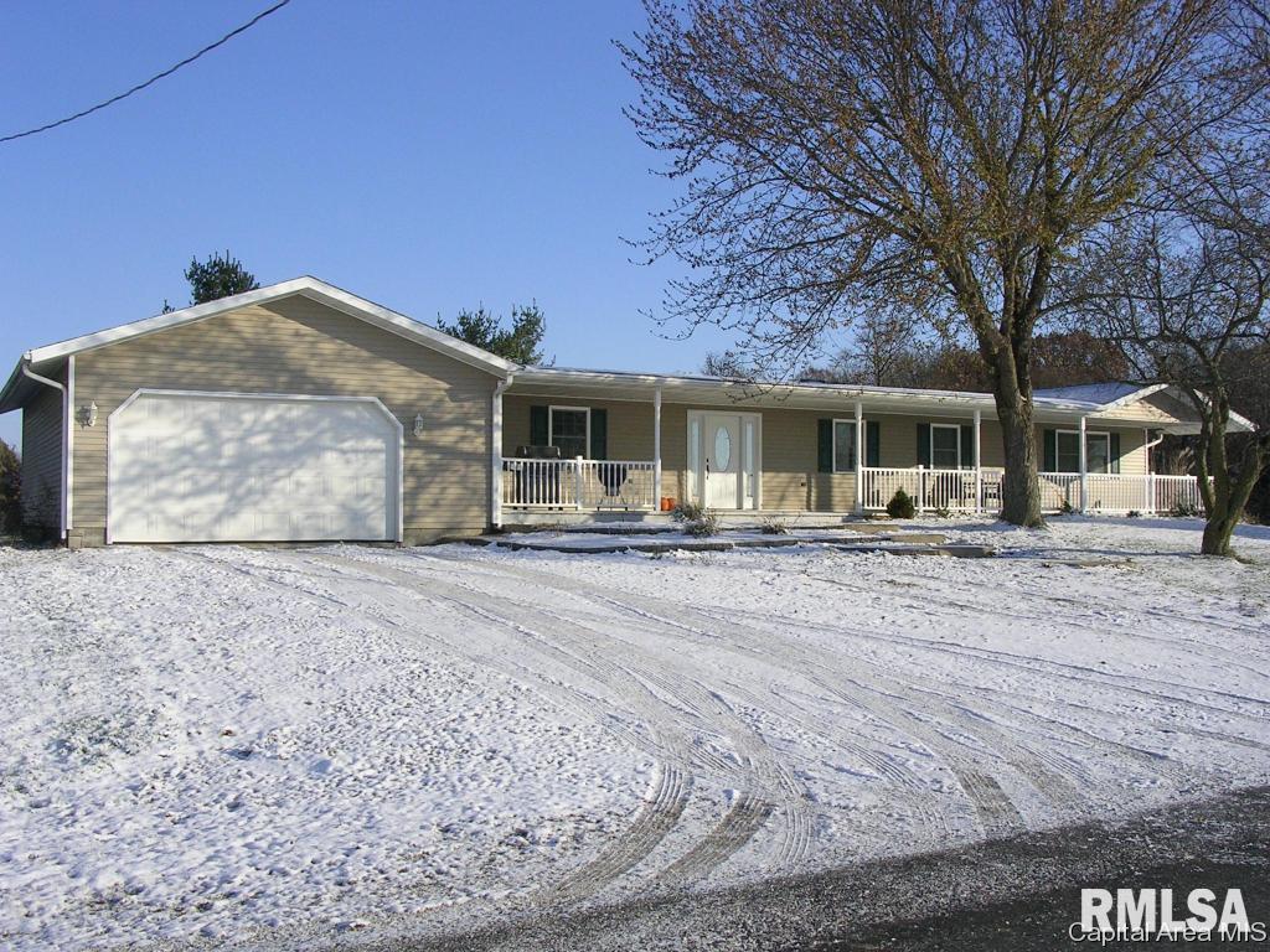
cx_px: 635
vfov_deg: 37.7
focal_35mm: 38
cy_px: 476
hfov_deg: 49.0
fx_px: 1394
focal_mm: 5.8
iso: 71
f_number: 5.6
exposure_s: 1/546
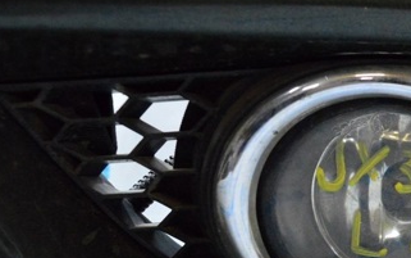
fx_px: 852
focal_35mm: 76
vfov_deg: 17.1
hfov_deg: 26.7
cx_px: 323
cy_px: 200
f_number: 6.3
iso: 6400
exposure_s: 1/160
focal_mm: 25
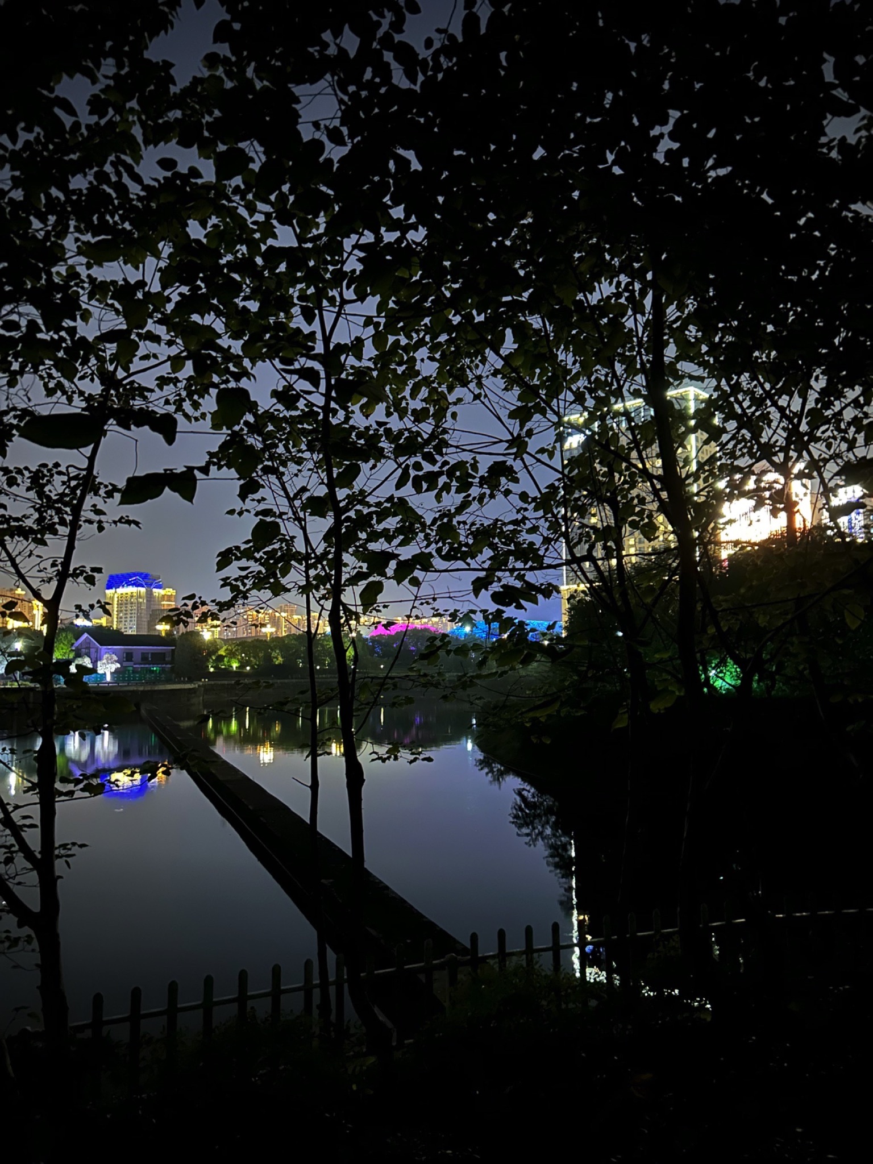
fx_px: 874
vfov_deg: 67.3
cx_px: 436
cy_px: 582
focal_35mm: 26
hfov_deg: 53.1
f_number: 1.5
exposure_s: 1/5
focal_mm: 5.7
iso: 1000
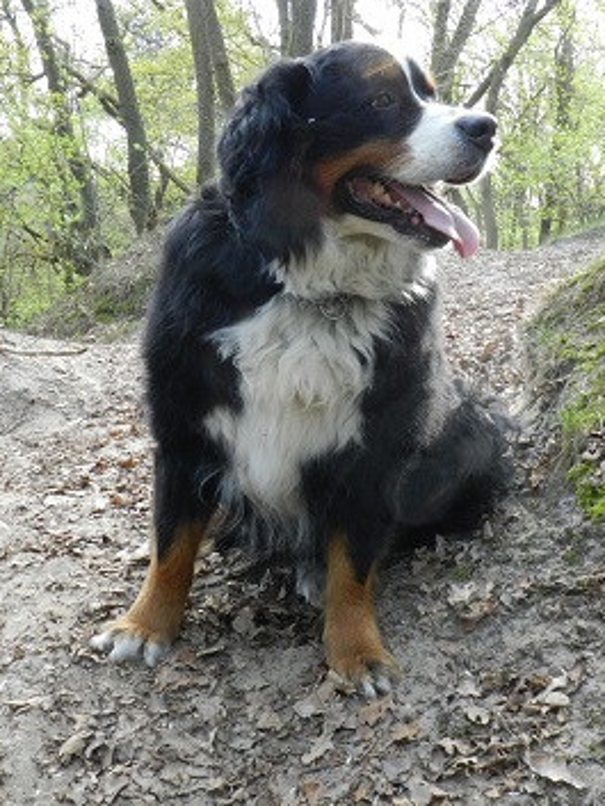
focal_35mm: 43
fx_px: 1001
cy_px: 425
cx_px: 317
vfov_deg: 43.8
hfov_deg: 33.6
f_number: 4
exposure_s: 1/100
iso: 640
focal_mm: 6.7
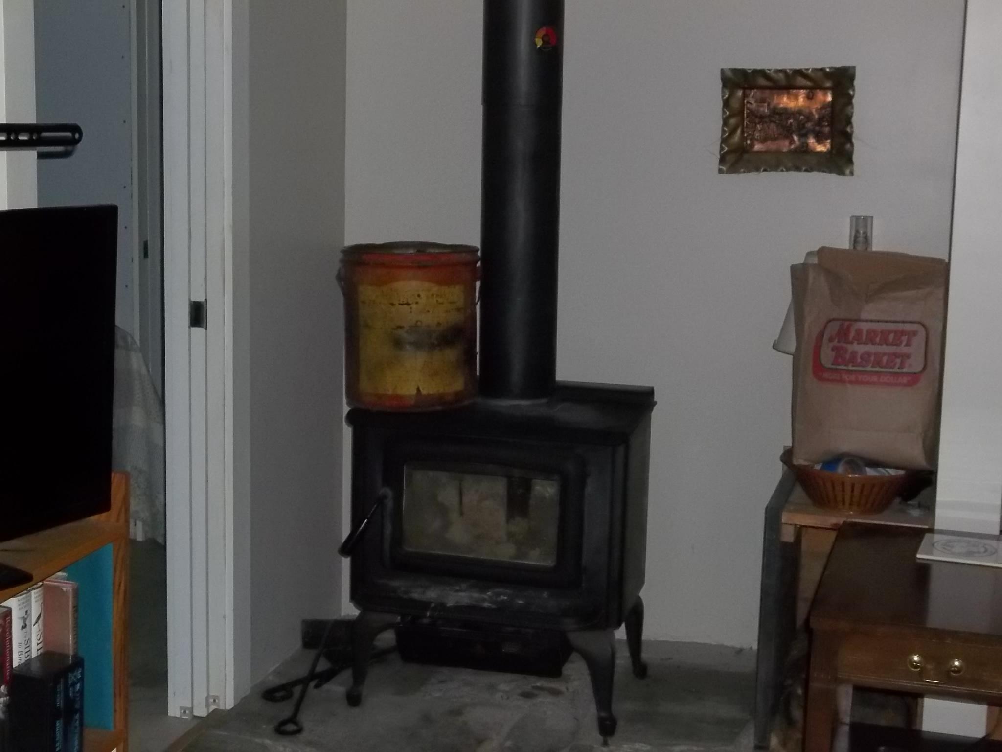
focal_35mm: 52
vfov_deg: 28.0
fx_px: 1505
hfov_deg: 36.8
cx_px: 501
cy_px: 376
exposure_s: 1/60
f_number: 5
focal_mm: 9.3
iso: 400
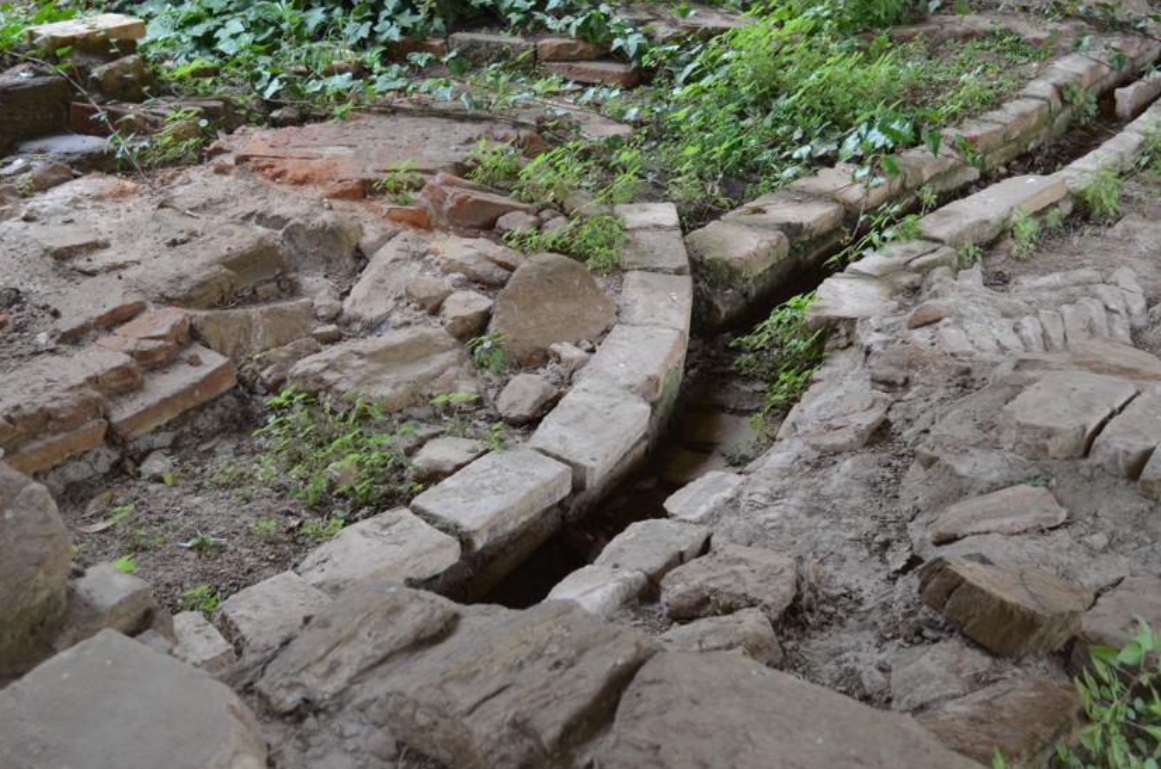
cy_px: 376
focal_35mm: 57
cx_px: 642
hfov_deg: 35.1
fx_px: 1835
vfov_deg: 23.7
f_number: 5
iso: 720
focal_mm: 34
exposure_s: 1/60
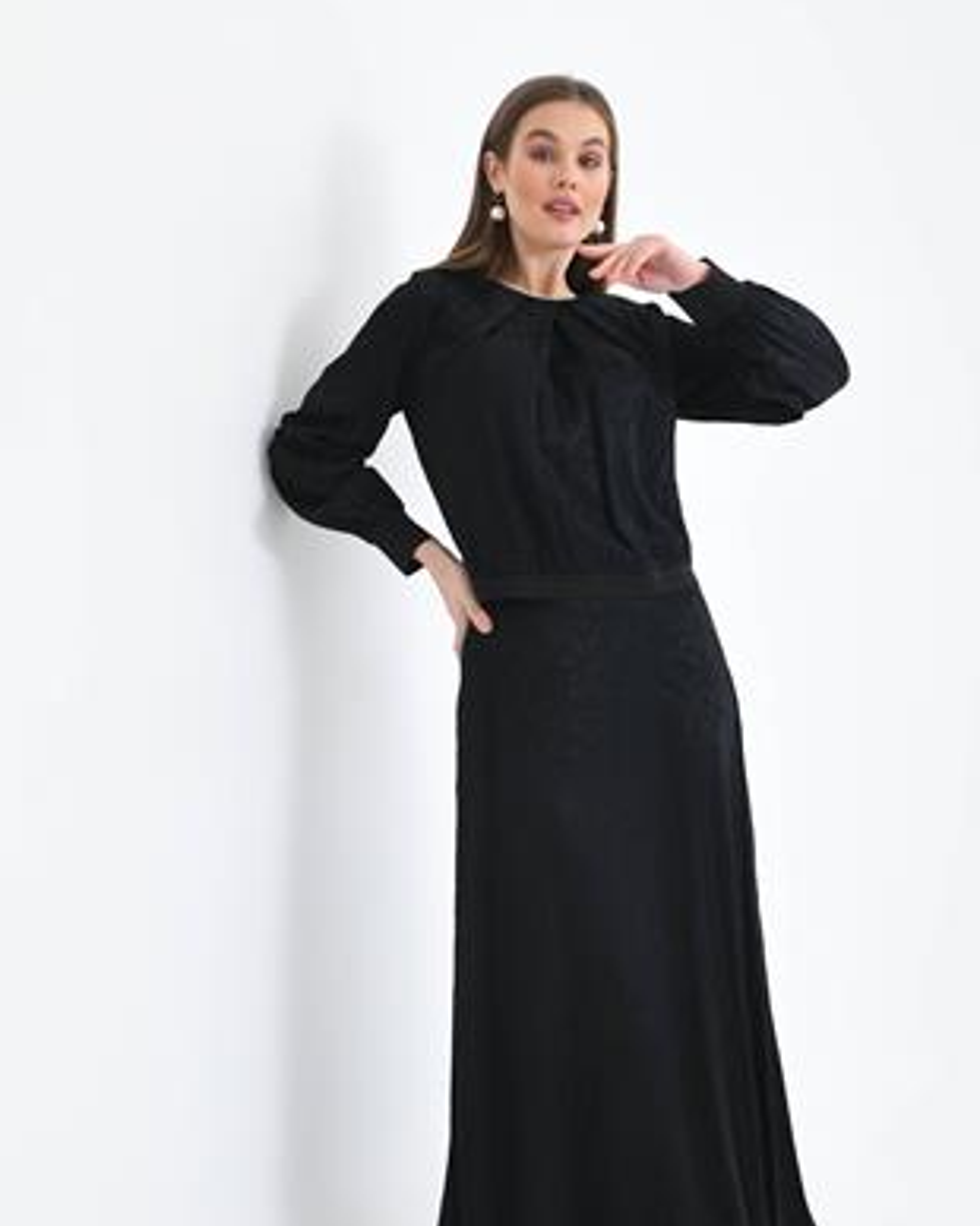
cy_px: 793
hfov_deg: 22.1
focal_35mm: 69
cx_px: 547
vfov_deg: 27.4
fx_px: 2504
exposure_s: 1/125
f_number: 7.1
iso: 250
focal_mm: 50
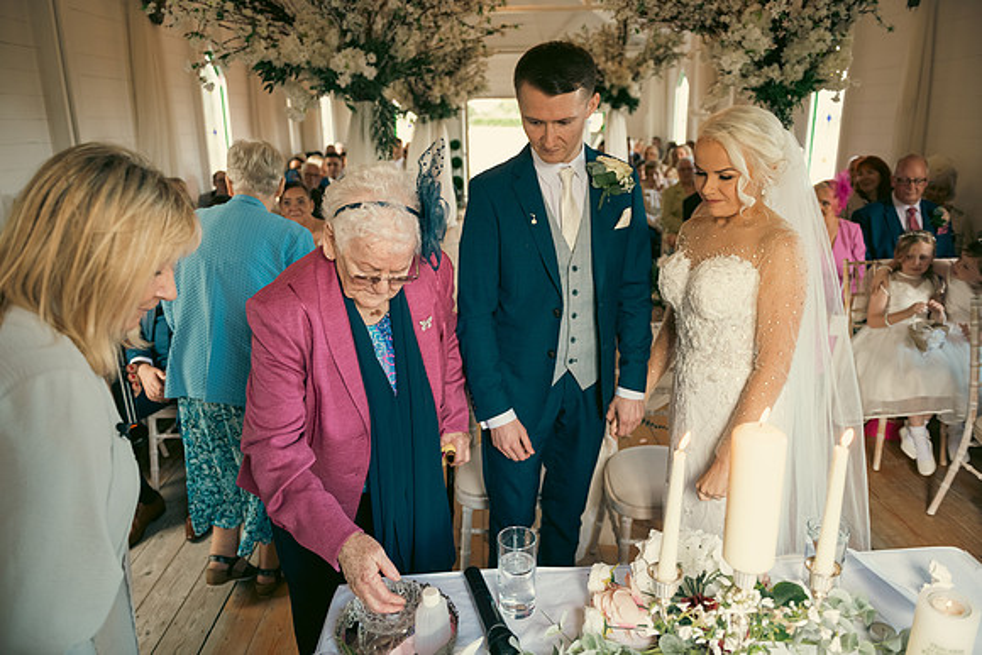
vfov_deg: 53.2
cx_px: 491
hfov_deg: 73.7
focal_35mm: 24
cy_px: 328
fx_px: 655
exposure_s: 1/160
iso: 640
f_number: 3.5
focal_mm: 24
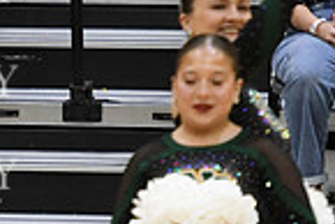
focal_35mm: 989
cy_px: 221
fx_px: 9212
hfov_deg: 2.1
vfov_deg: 1.4
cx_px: -317
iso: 3200
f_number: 2.8
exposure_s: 1/400
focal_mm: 165
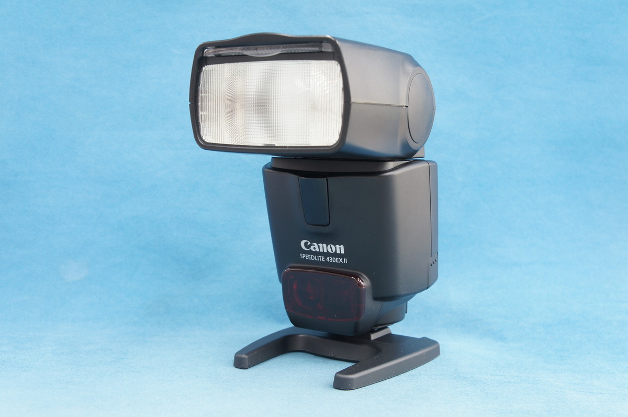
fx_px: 784
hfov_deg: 43.7
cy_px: 208
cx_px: 314
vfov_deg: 29.8
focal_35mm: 45
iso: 200
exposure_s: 1/5
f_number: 8
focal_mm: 30
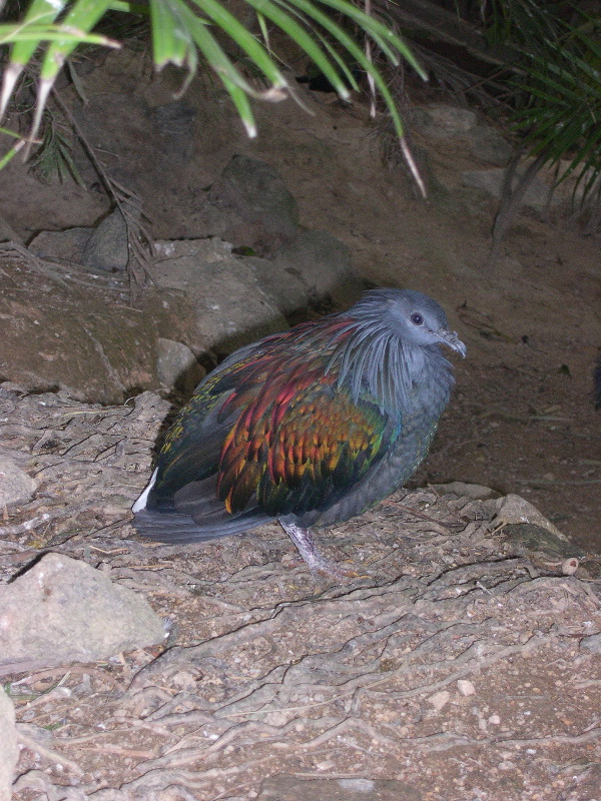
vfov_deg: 17.3
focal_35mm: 114
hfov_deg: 13.0
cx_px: 300
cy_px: 400
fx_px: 2639
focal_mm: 24
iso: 369
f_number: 4.9
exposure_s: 1/60
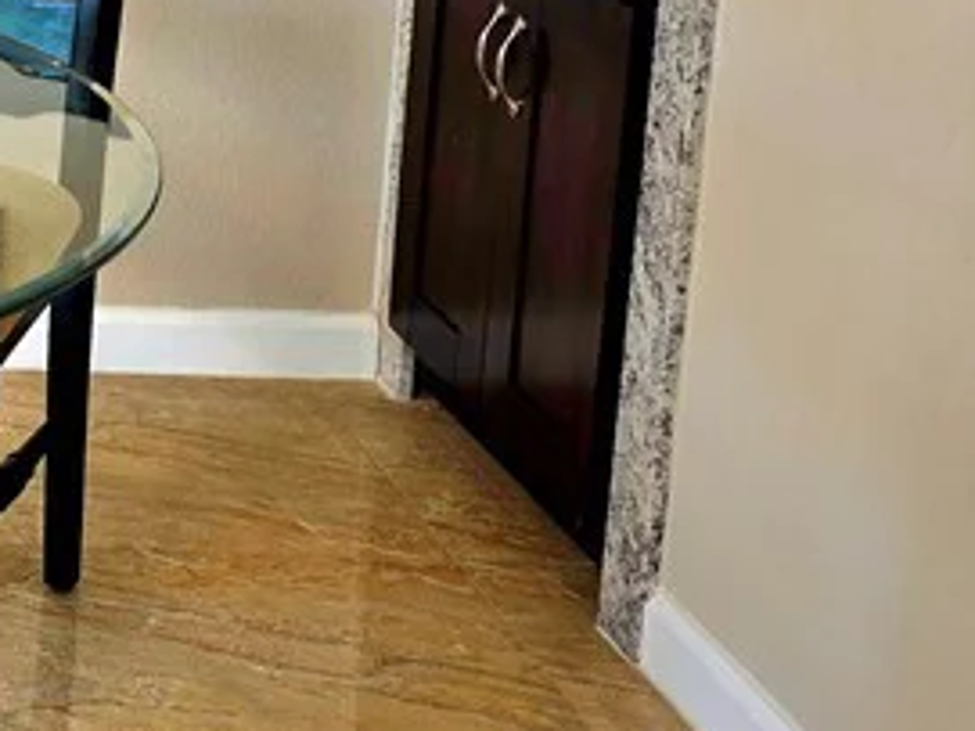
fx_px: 2449
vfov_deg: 16.4
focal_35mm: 87
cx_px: -619
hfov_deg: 18.9
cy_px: -79
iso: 16
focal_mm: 6.3
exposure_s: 1/120
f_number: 1.7
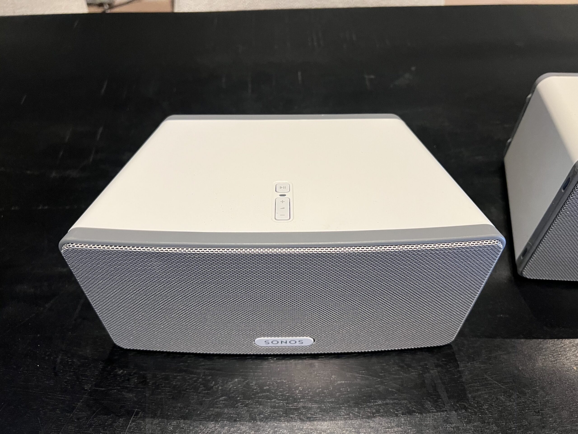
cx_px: 289
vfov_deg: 53.1
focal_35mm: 26
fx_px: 434
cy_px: 217
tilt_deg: -52.5
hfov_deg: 67.3
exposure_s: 1/60
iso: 250
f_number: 1.5
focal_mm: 5.7
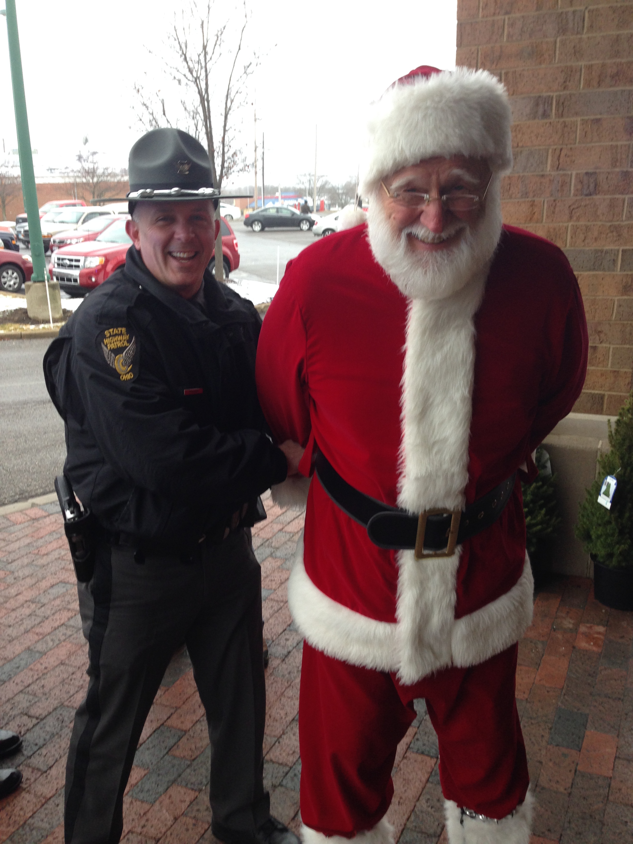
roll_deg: +0.1
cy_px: 422
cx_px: 316
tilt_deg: -14.4
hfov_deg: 42.9
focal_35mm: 33
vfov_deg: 55.4
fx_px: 805
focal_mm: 4.12
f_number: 2.4
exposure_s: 1/120
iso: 64
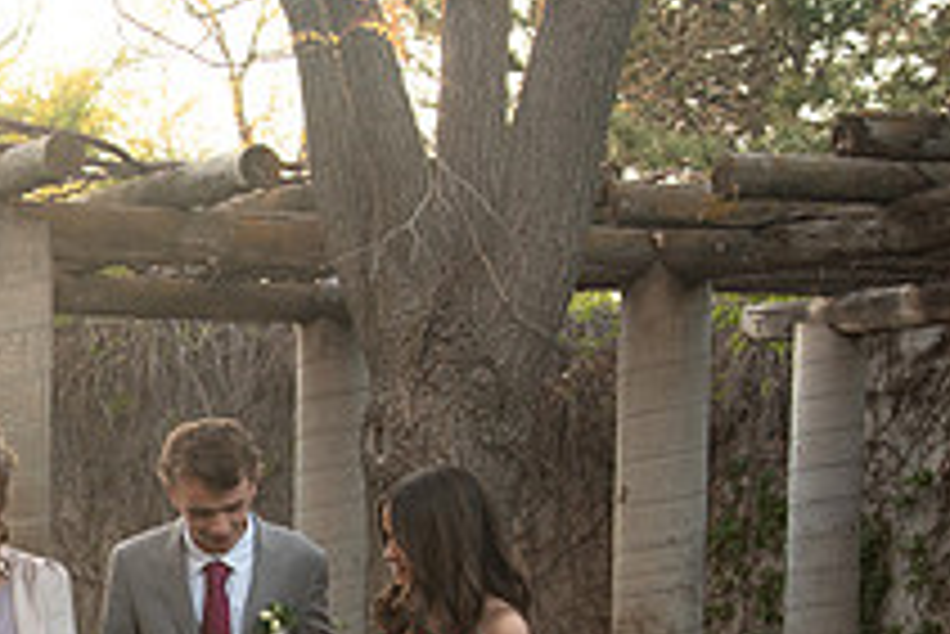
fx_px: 2905
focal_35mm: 110
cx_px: -189
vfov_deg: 12.3
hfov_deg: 17.7
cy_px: 663
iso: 640
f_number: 5.6
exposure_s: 1/125
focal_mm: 40
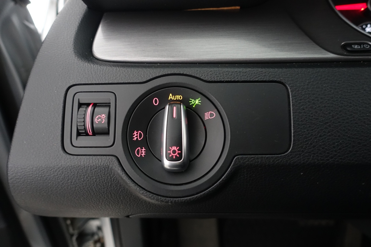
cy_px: 124
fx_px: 247
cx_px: 186
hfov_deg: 73.7
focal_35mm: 24
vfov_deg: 53.1
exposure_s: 1/30
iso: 1000
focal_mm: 8.8
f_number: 2.5
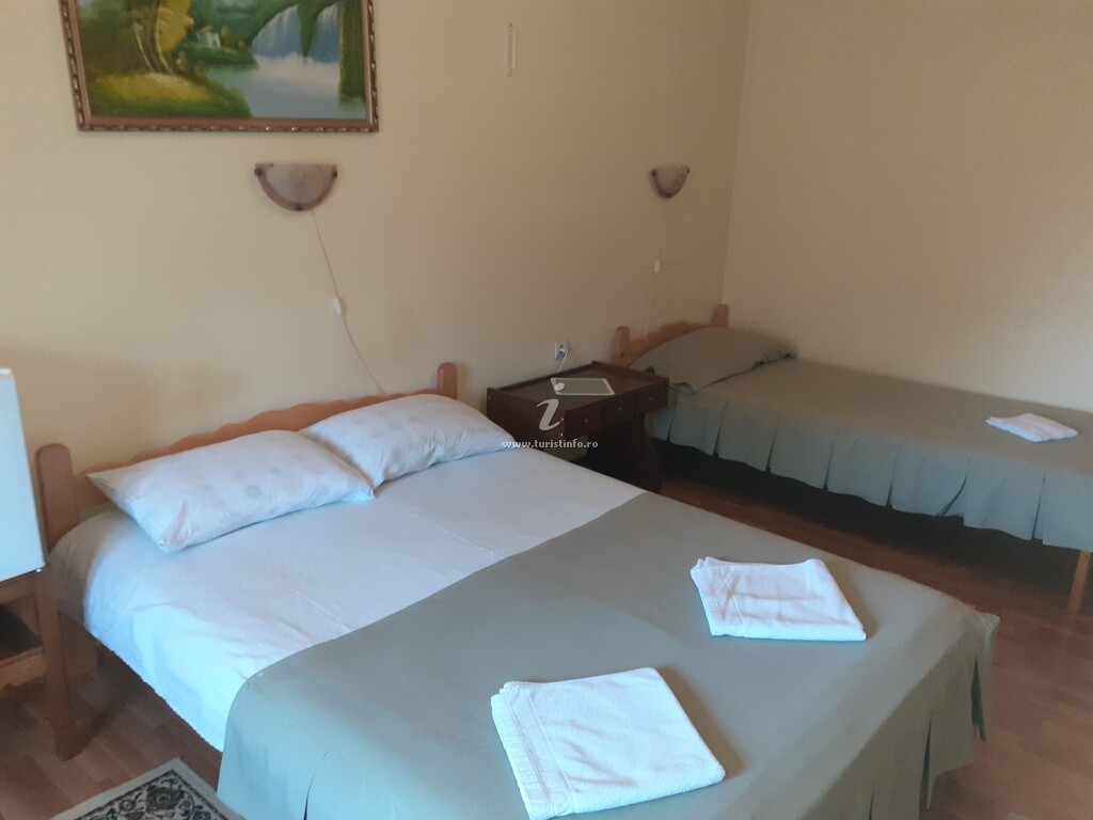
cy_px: 410
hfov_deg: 65.3
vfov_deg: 51.4
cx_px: 546
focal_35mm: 27
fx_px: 853
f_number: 1.9
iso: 200
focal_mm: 3.6
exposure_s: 1/33
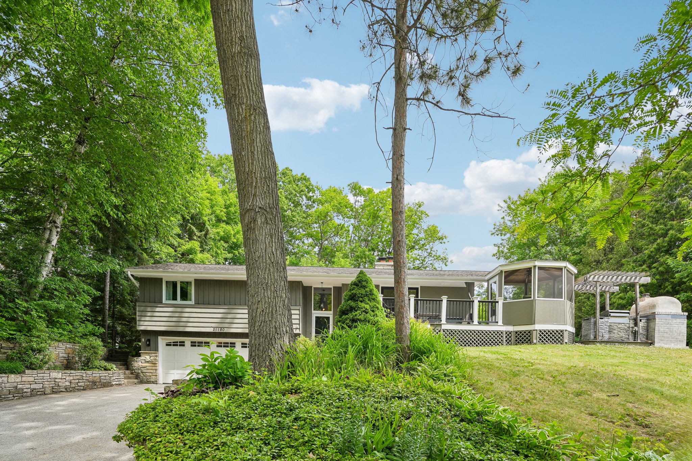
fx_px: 365
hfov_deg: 86.9
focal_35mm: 19
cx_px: 346
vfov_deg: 64.5
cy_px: 230
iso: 100
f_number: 8
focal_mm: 19
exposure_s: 1/125
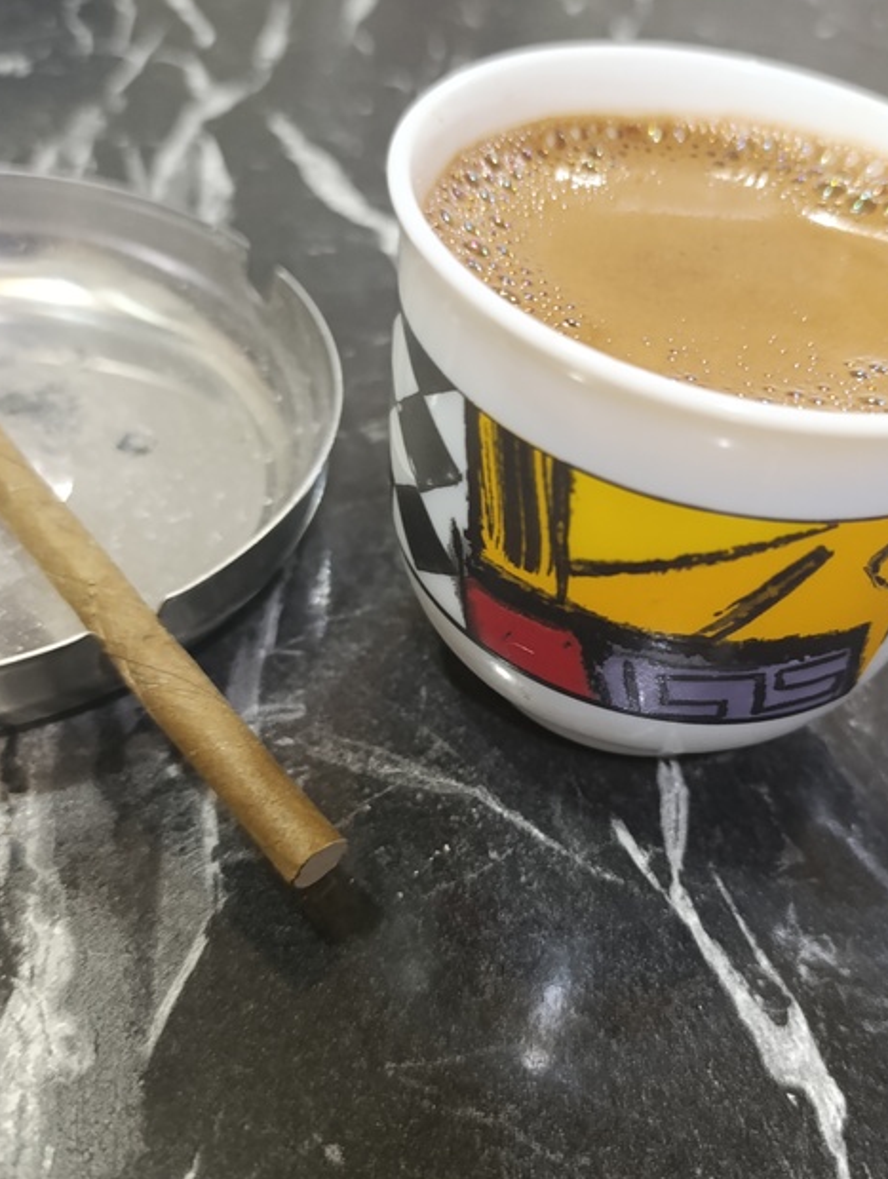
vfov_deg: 53.9
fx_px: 1160
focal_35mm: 34
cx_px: 538
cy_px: 591
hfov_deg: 41.7
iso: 2000
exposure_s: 1/25
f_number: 1.6
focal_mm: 6.14
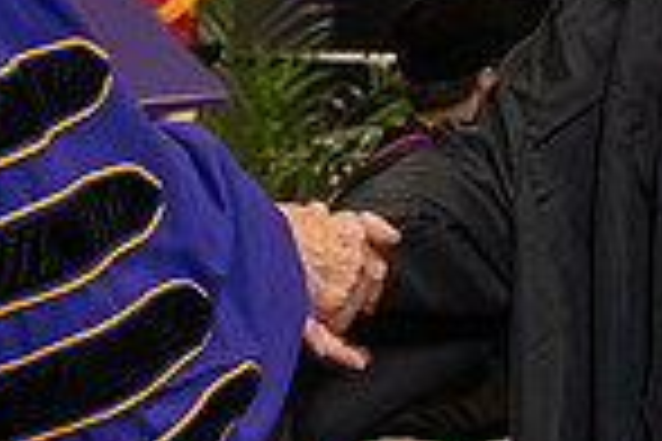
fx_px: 4781
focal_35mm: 260
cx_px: 311
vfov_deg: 5.3
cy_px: 11
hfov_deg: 7.9
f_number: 5
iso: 2000
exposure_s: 1/125
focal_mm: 66
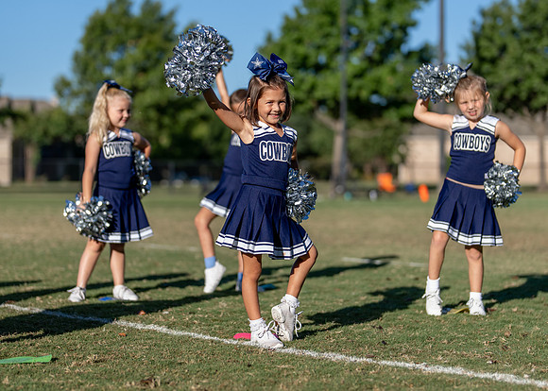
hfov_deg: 23.1
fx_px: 1342
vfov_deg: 16.6
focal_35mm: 86
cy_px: 181
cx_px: 261
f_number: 1.2
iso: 100
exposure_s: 1/6400
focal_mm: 50
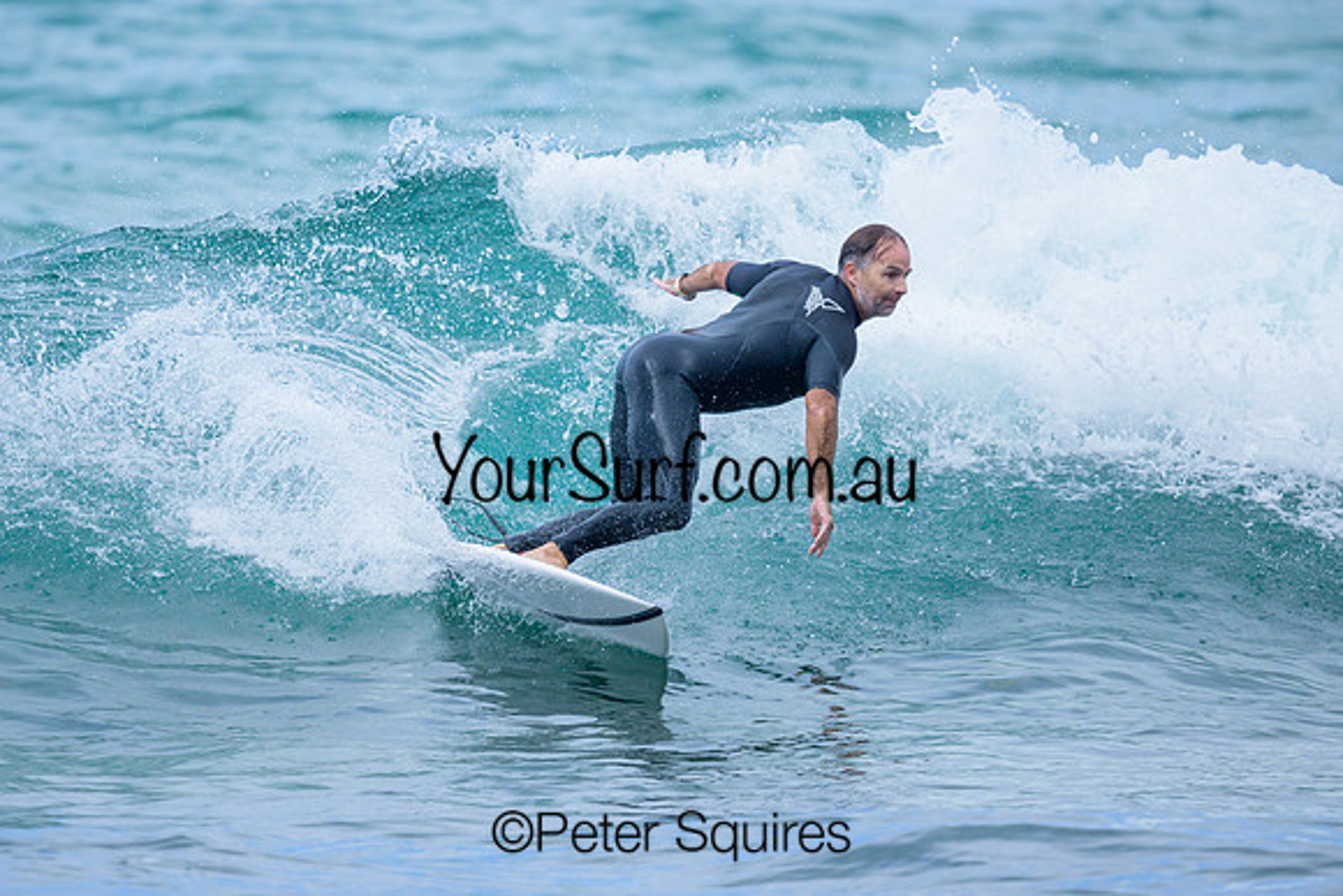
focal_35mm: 965
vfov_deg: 1.4
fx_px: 36005
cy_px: 356
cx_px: 533
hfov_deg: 2.1
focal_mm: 800
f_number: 6.3
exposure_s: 1/2000
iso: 360
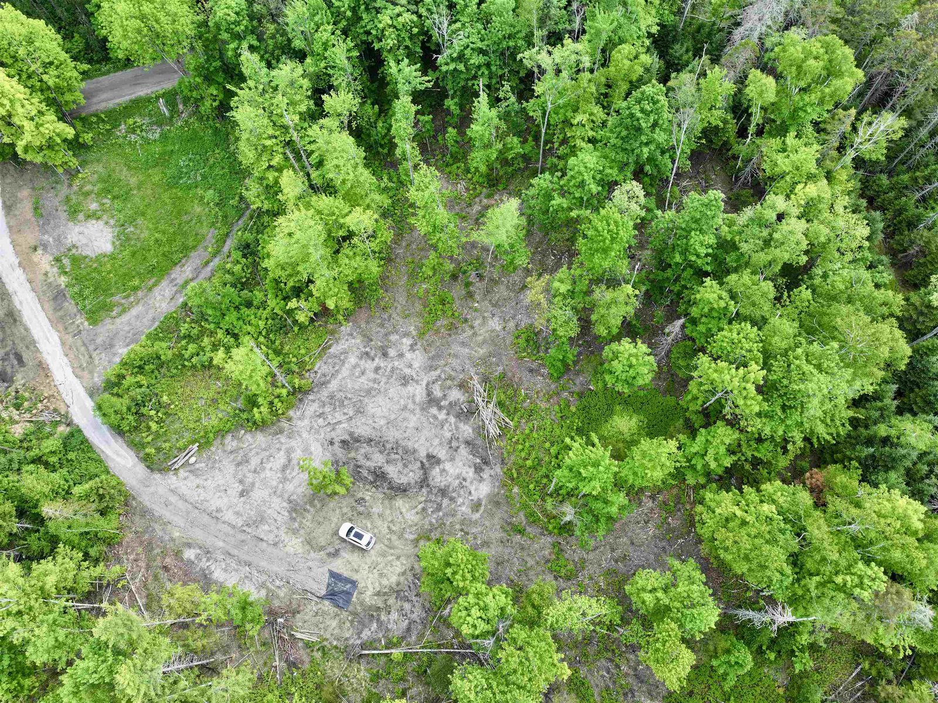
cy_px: 352
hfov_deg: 71.6
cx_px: 469
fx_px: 650
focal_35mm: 24
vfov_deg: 56.8
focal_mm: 12.29
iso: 100
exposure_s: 1/320
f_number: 2.8
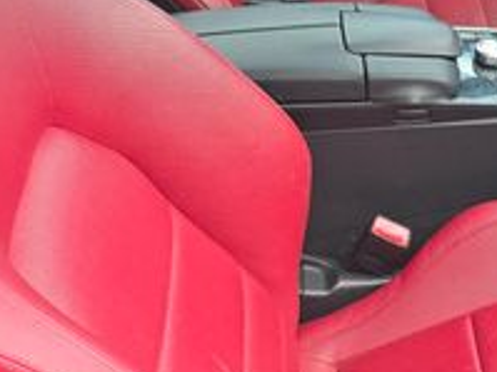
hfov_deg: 25.8
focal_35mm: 74
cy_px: 190
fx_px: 1062
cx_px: 412
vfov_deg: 19.9
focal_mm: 6.3
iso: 64
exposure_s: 1/180
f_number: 1.7
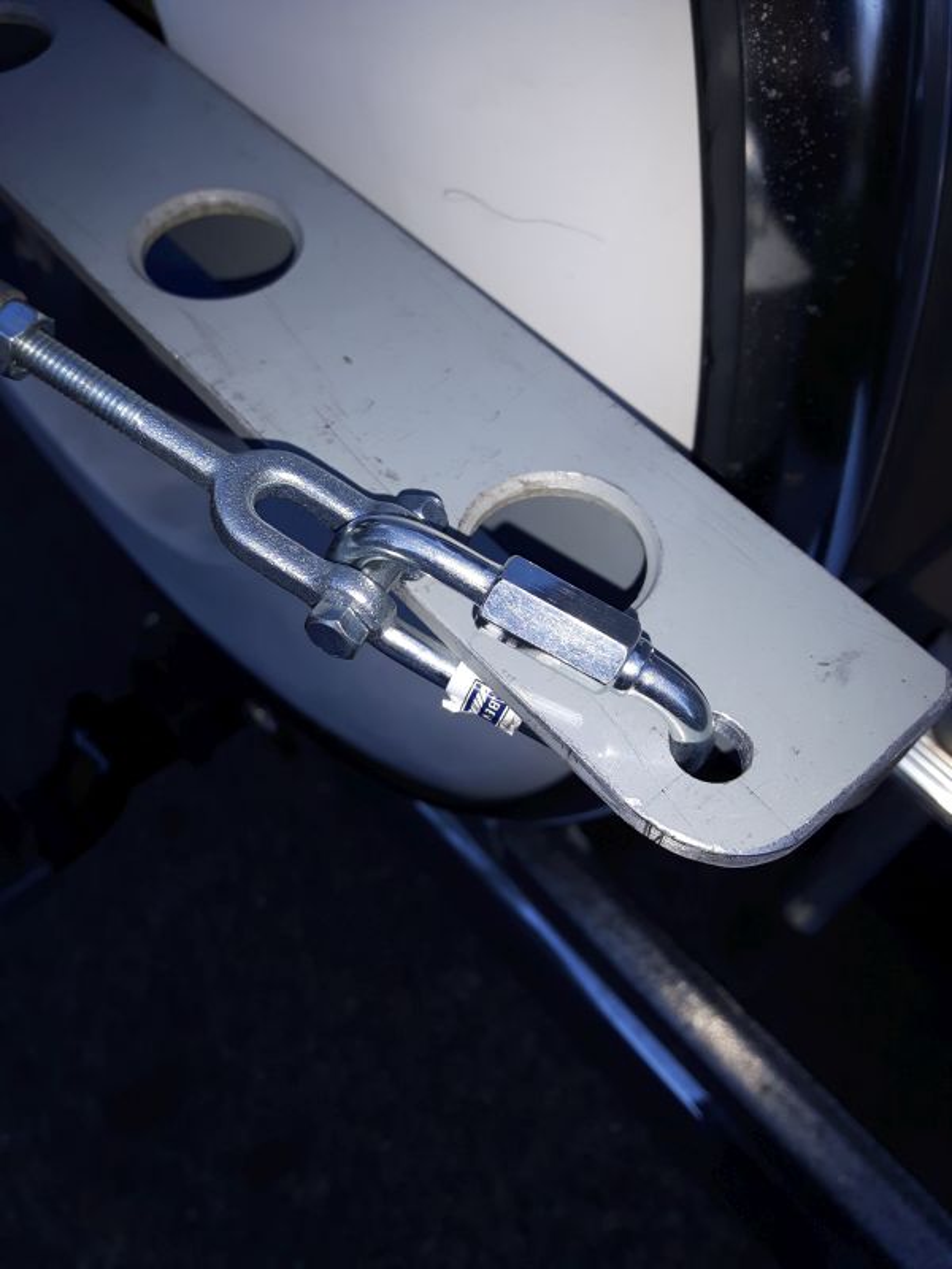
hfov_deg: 45.4
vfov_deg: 58.4
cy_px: 634
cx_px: 476
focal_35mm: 31
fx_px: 1137
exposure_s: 1/175
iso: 40
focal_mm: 3.7
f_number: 1.9
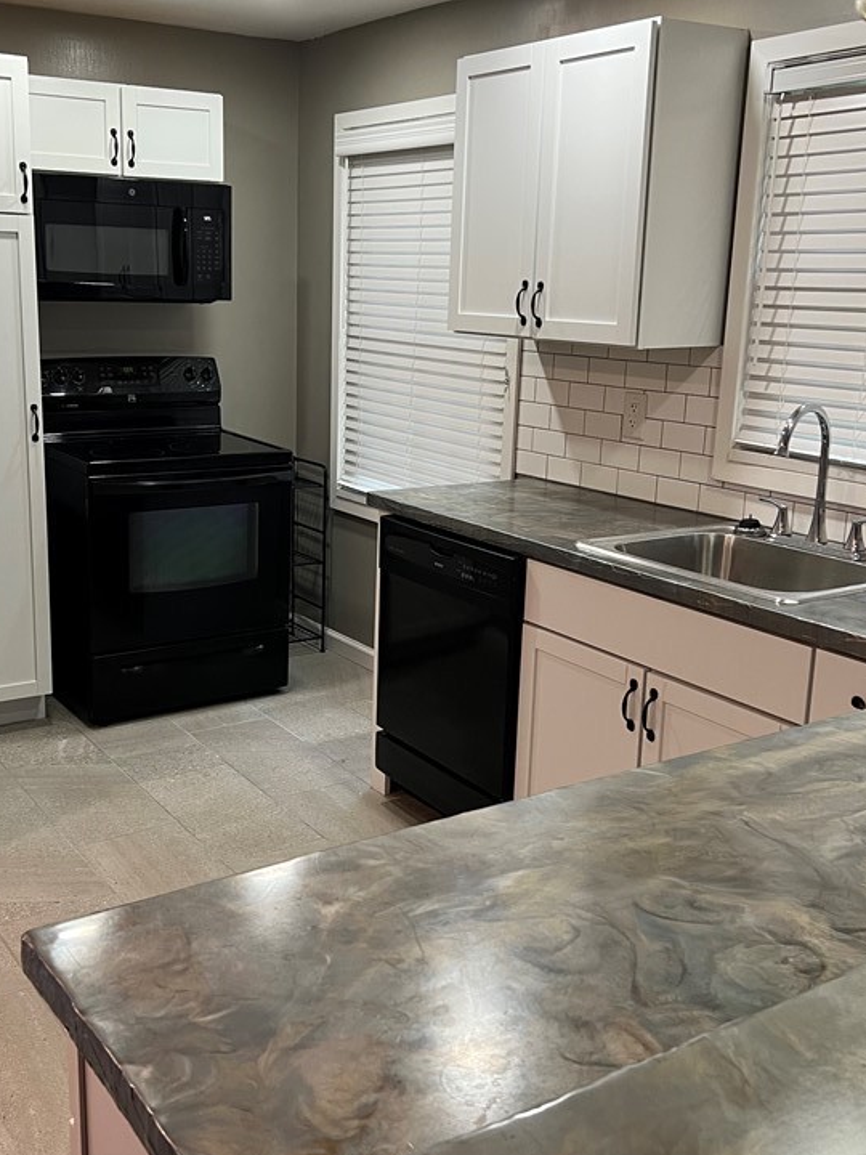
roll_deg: -1.5
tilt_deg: -13.0
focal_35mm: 37
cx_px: 364
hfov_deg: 38.6
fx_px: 1234
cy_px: 563
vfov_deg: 50.1
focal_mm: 5.7
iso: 80
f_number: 1.5
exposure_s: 1/60
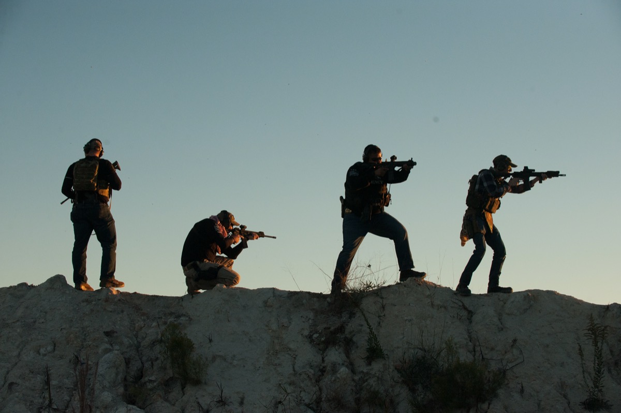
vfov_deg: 19.4
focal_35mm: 70
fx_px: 1206
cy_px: 206
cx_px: 310
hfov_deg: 28.9
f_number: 5.6
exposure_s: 1/4000
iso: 2000
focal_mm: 70
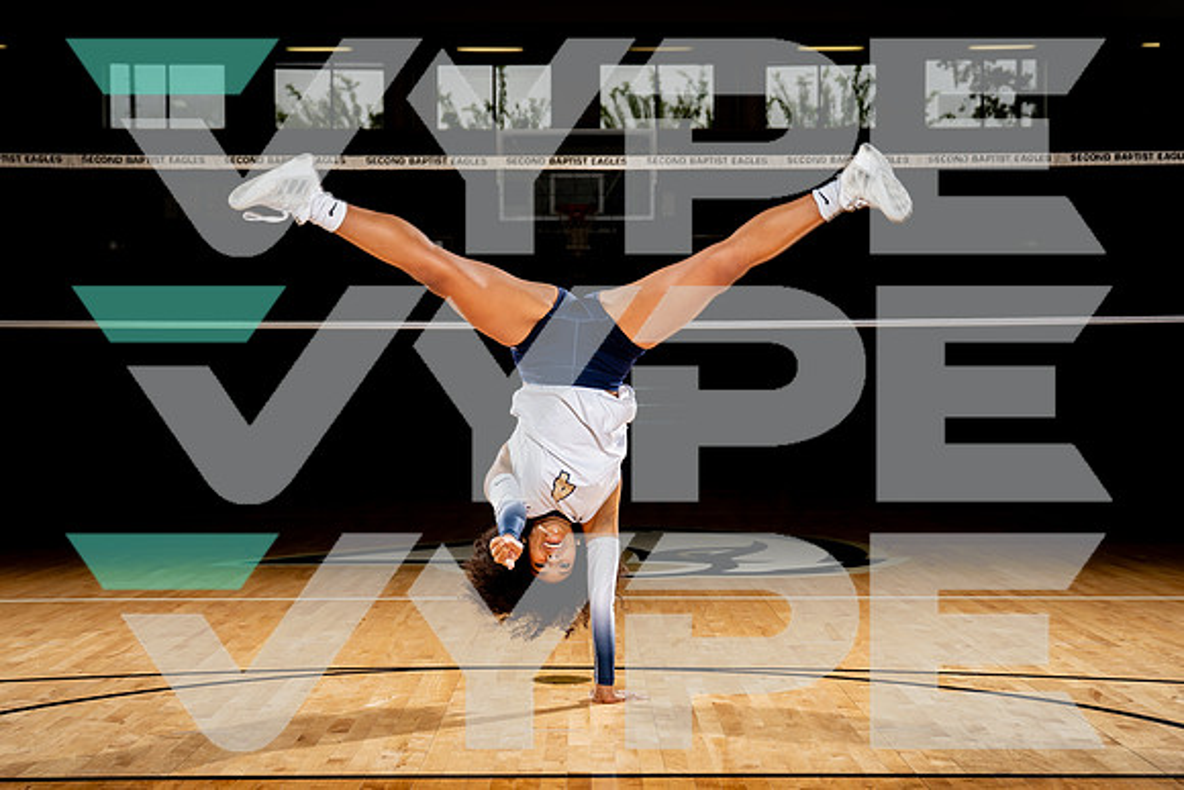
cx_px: 587
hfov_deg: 32.7
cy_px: 398
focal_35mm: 61
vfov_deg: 22.2
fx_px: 2017
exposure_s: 1/250
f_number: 4.5
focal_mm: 45
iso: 100
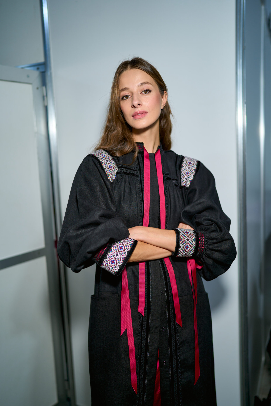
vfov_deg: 54.4
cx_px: 136
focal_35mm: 35
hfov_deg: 37.9
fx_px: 395
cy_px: 203
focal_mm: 35
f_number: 1.4
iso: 80
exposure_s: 1/250
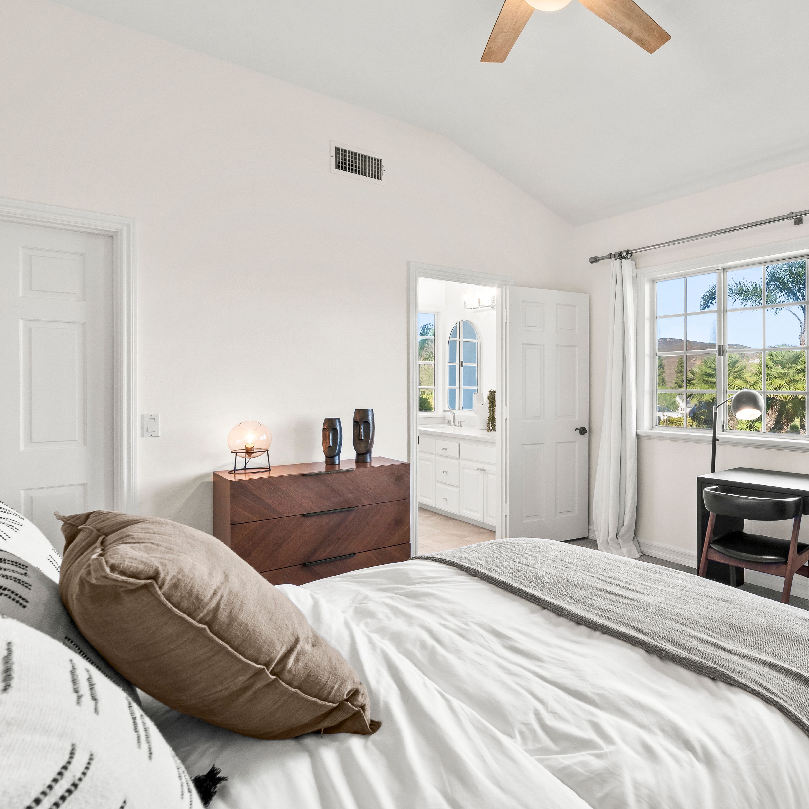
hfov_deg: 68.3
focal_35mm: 21
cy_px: 395
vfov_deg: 72.1
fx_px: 555
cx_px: 590
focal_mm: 16
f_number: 10
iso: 400
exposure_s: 1/8
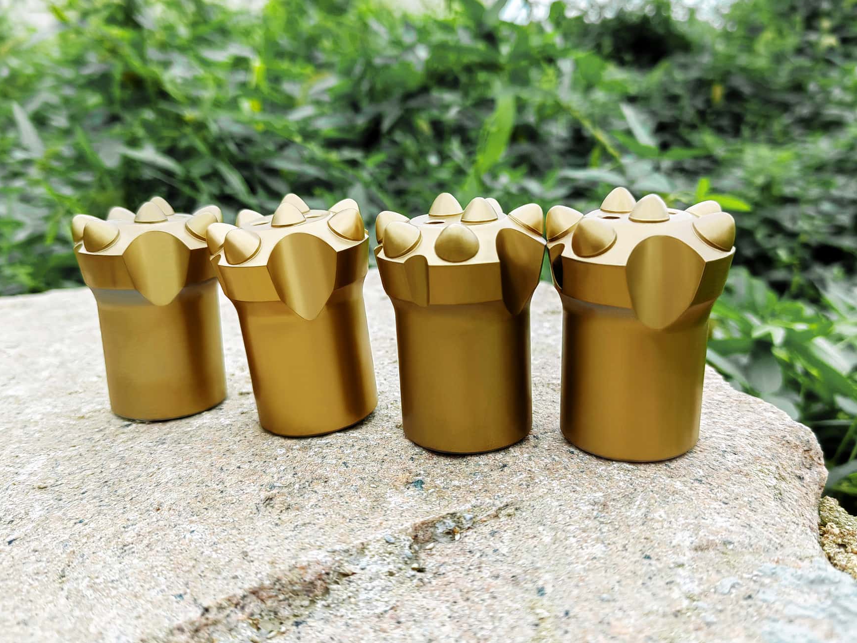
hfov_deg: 61.6
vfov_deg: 48.2
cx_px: 419
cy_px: 322
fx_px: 718
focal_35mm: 29
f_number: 1.9
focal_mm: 5.52
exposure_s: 1/997
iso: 50
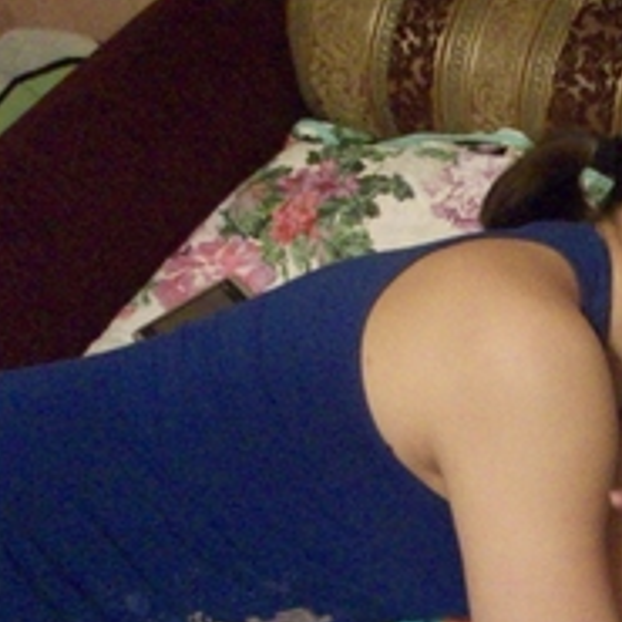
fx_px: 1484
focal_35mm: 73
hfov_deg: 22.3
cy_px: 538
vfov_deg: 23.2
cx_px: 686
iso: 800
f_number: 2.8
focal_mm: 5.7
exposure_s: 1/27
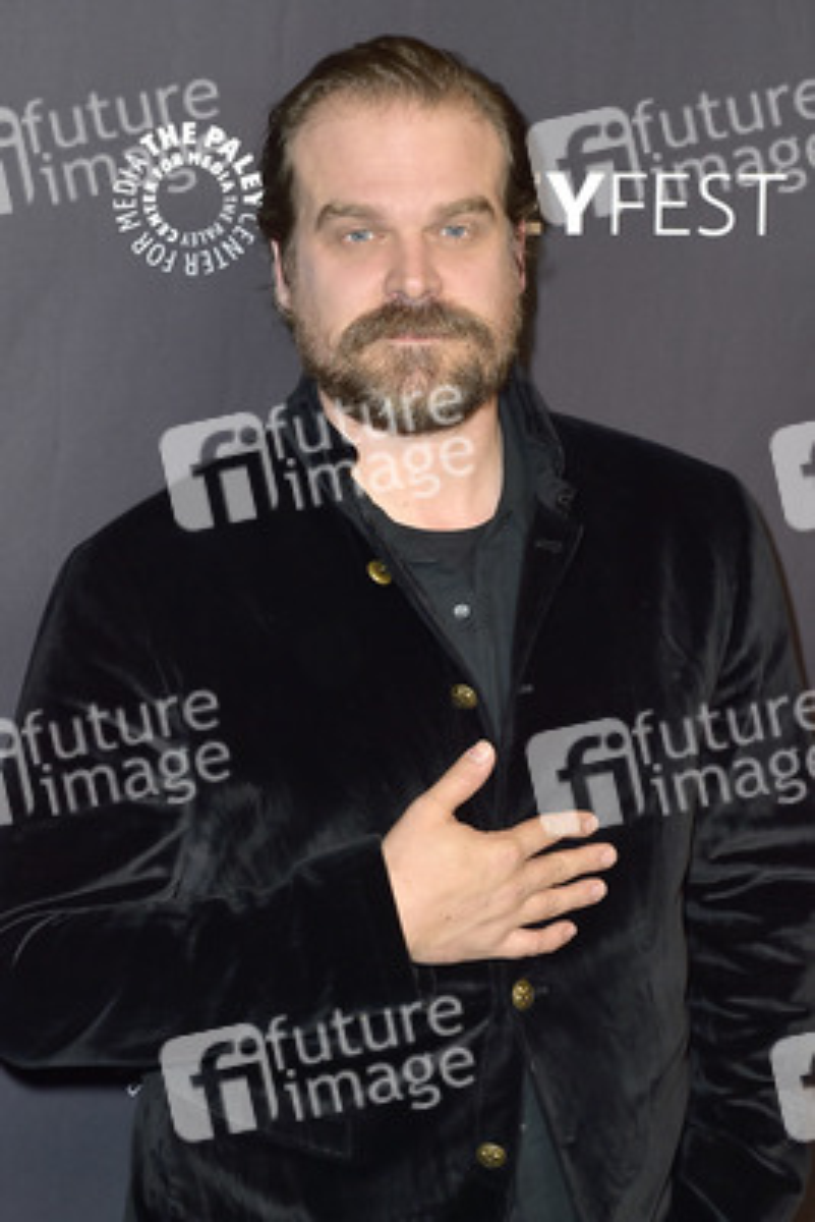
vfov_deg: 28.8
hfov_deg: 19.5
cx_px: 408
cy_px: 611
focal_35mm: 70
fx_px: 2375
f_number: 6.3
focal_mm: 70
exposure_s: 1/250
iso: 250
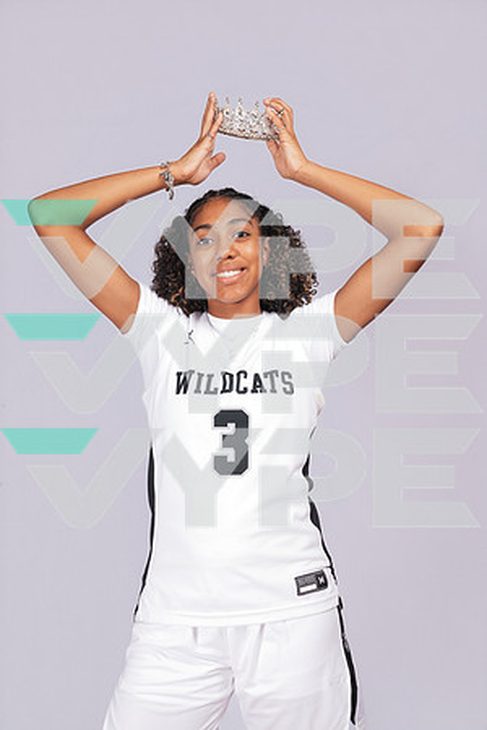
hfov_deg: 33.4
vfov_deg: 48.5
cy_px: 365
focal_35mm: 40
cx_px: 244
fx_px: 812
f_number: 8
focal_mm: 40
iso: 250
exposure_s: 1/200
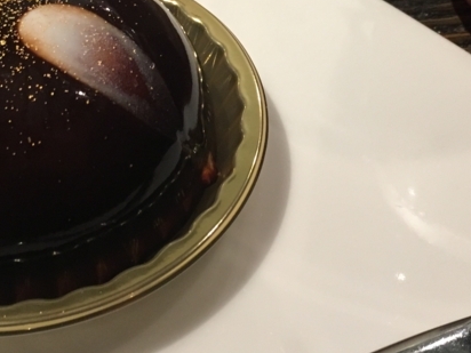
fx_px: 980
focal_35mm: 72
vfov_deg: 20.1
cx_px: 279
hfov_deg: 27.0
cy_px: 45
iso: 125
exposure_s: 1/30
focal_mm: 4.15
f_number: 2.2
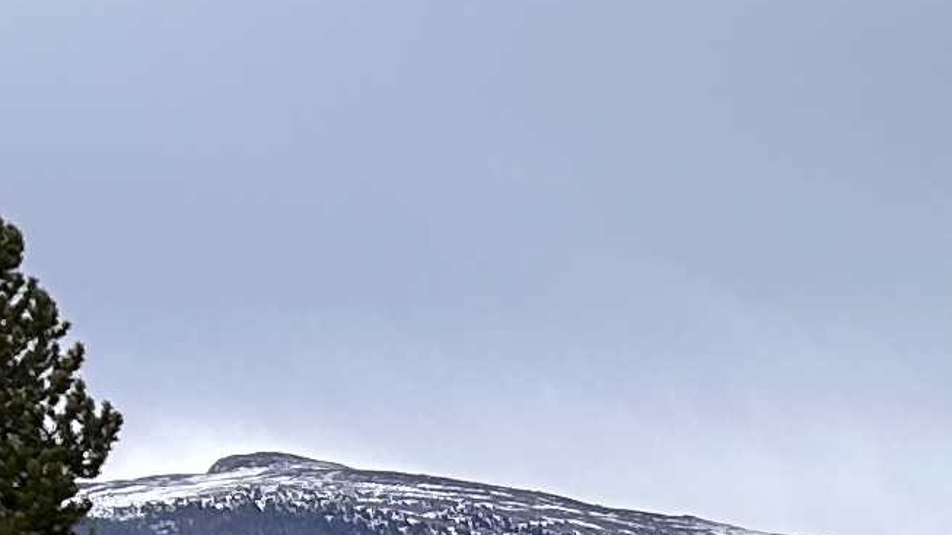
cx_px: 2763
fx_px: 4417
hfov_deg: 9.7
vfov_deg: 6.1
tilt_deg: -10.5
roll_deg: +0.2
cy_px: 1894
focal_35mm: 175
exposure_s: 1/1488
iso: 50
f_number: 1.5
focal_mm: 5.7
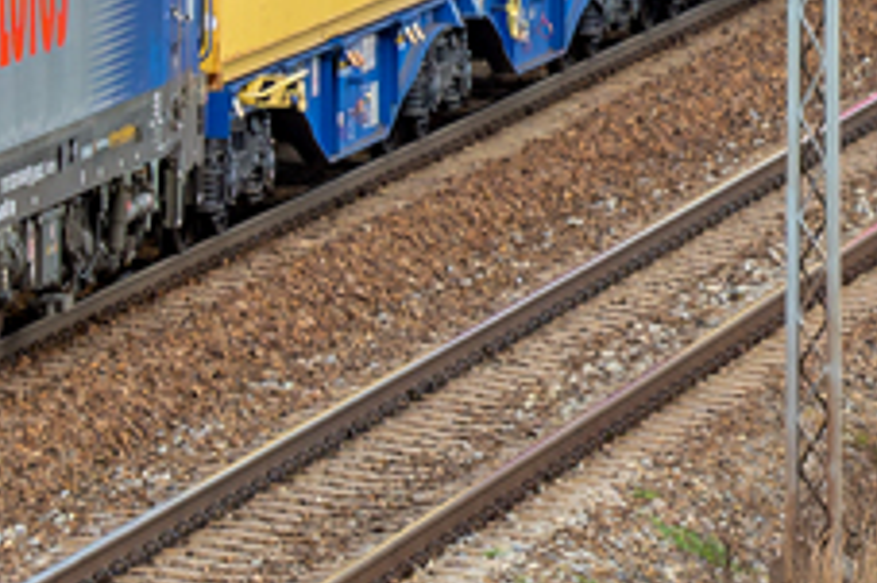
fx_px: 14946
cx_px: 896
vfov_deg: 2.2
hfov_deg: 3.4
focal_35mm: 614
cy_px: -276
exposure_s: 1/400
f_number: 8
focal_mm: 87
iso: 400
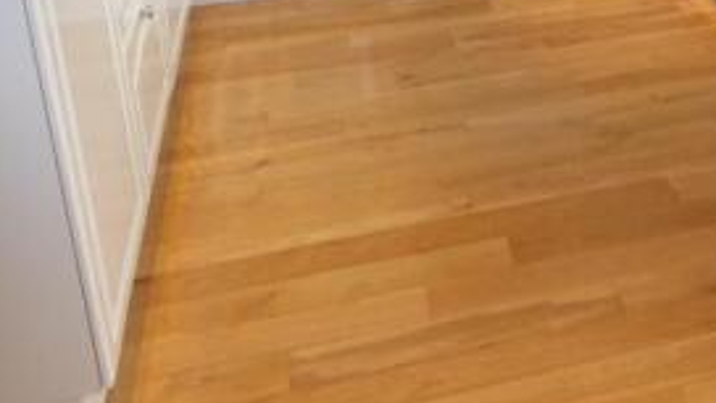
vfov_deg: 19.6
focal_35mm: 56
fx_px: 1063
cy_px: -136
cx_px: 678
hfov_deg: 34.6
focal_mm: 4.3
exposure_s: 1/60
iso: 320
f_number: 3.3
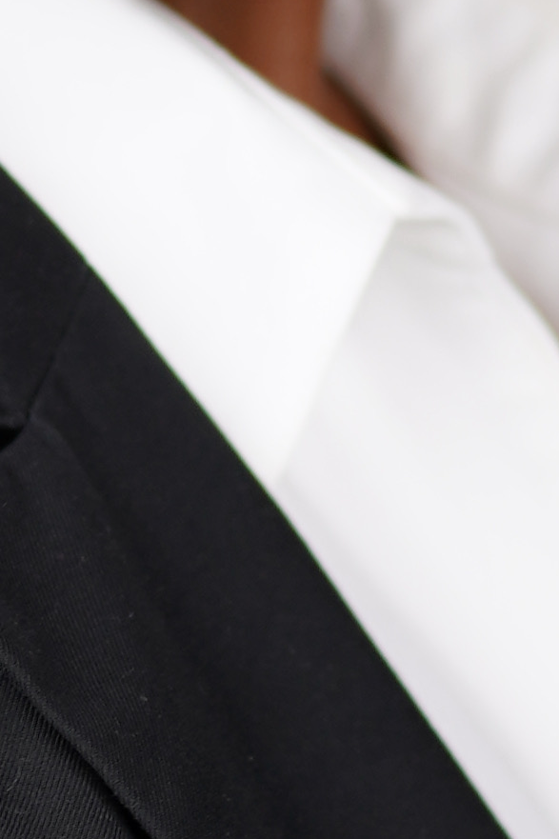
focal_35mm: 579
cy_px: 477
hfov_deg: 2.4
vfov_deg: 3.6
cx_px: 137
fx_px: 13490
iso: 160
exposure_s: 1/160
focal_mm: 85
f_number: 1.8
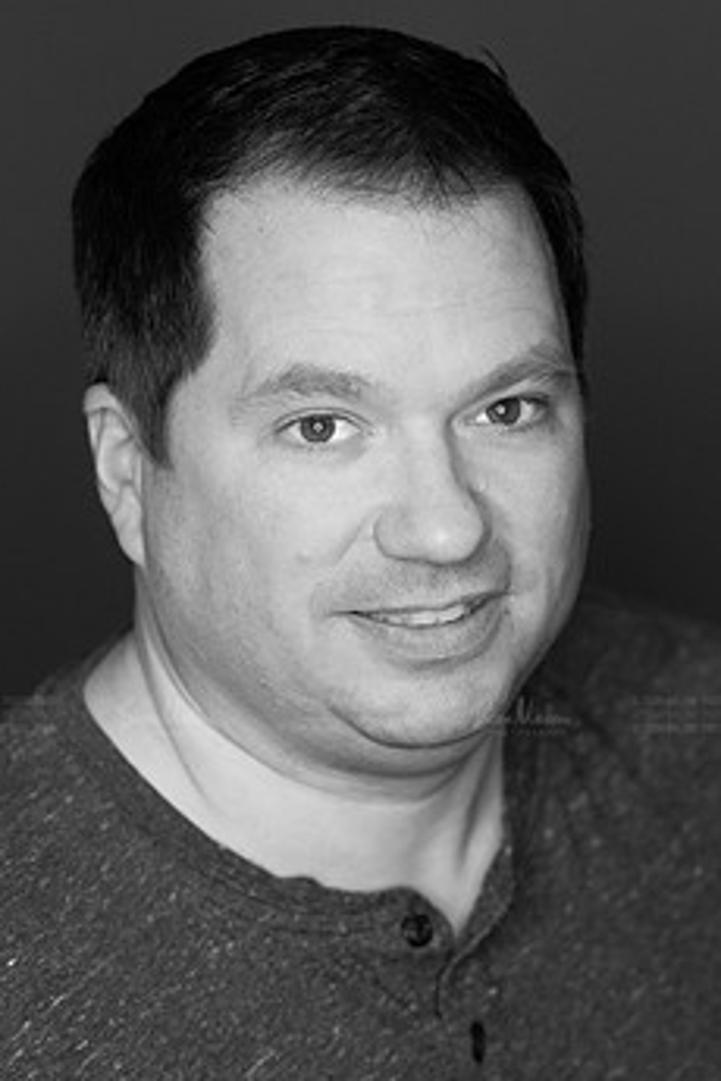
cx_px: 351
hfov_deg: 12.3
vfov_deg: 18.4
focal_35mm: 111
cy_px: 667
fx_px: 3334
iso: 2000
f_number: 3.5
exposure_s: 1/400
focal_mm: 85
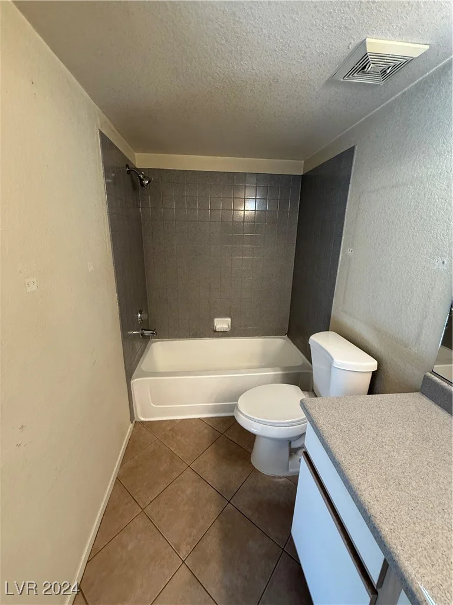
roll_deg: -0.9
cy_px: 302
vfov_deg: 102.1
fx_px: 244
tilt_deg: -14.1
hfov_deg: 85.7
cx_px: 226
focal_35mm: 14
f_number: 2.2
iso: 200
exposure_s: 1/60
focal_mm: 2.22
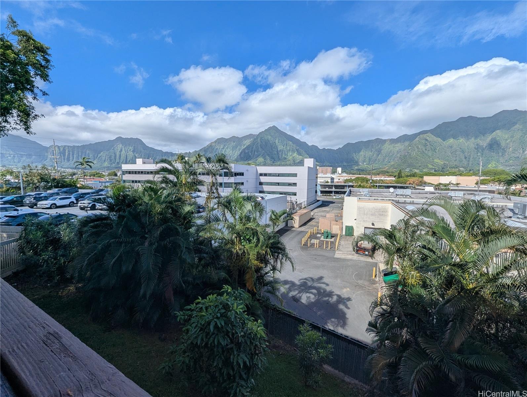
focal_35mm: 13
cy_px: 198
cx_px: 264
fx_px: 198
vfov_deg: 90.1
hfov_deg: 106.1
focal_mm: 1.95
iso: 47
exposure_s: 1/1562
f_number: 2.2
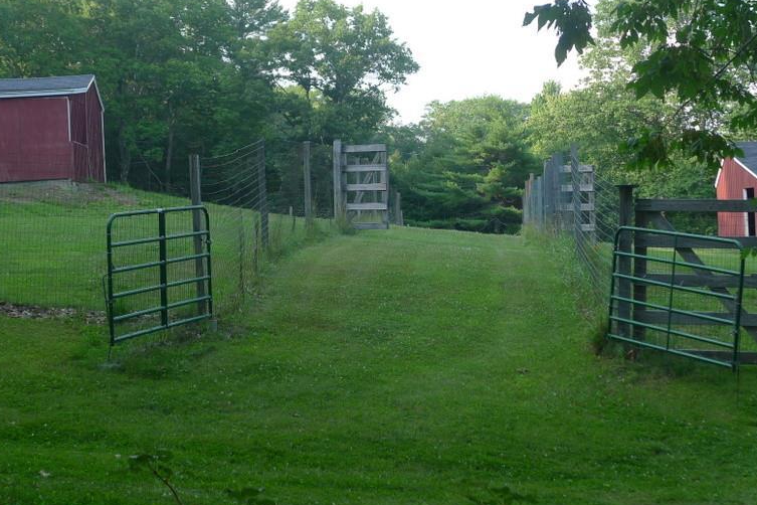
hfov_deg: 29.5
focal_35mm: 68
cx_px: 475
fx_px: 1430
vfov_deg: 20.0
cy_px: 235
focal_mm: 10.7
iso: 80
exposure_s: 1/160
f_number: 3.2
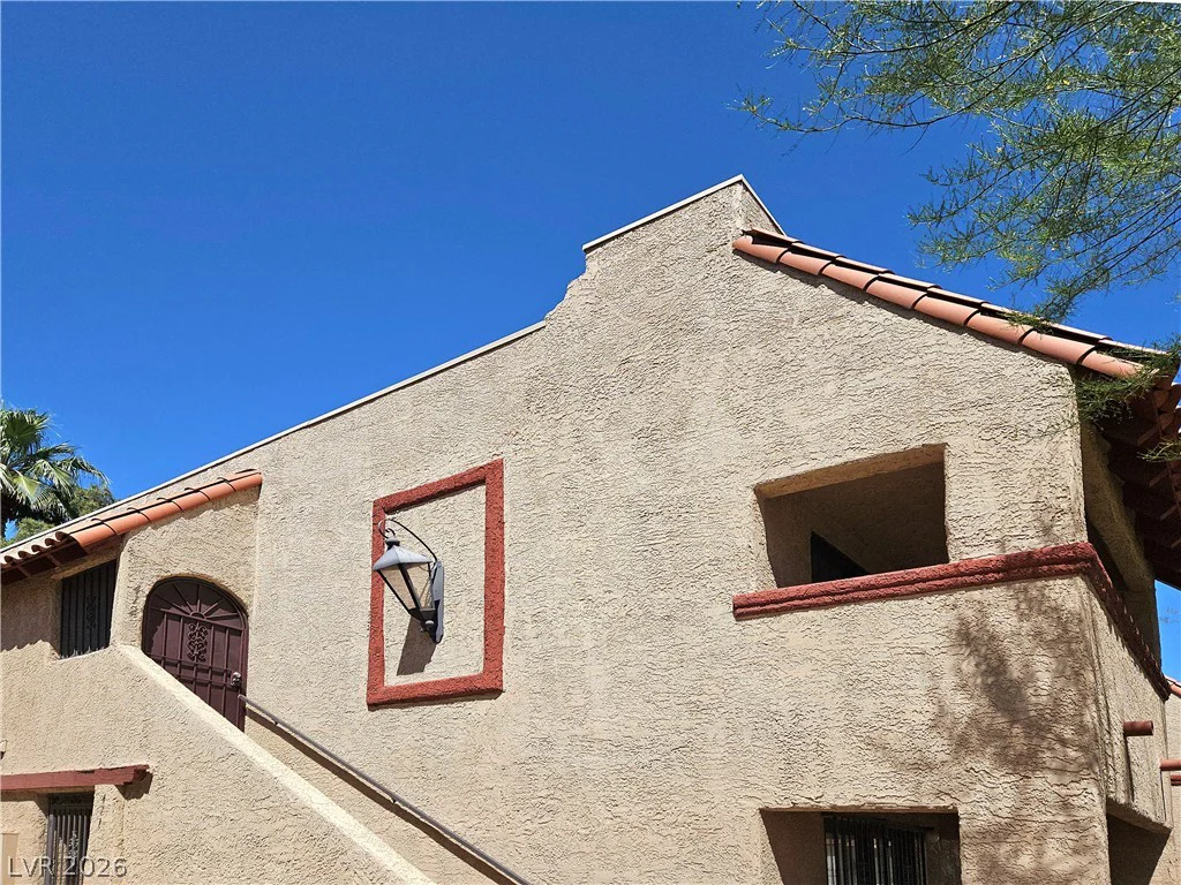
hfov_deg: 73.9
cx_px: 590
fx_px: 785
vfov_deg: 58.9
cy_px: 442
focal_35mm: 23
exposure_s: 1/3333
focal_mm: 5.4
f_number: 1.8
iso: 25
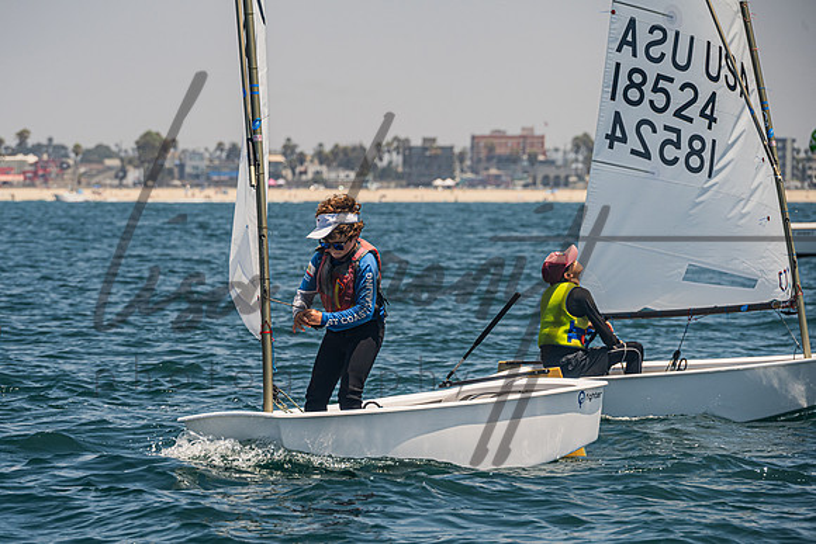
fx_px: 5630
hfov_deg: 8.3
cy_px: 338
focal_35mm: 248
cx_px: 331
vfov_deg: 5.5
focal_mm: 200
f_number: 8
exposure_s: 1/1250
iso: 250
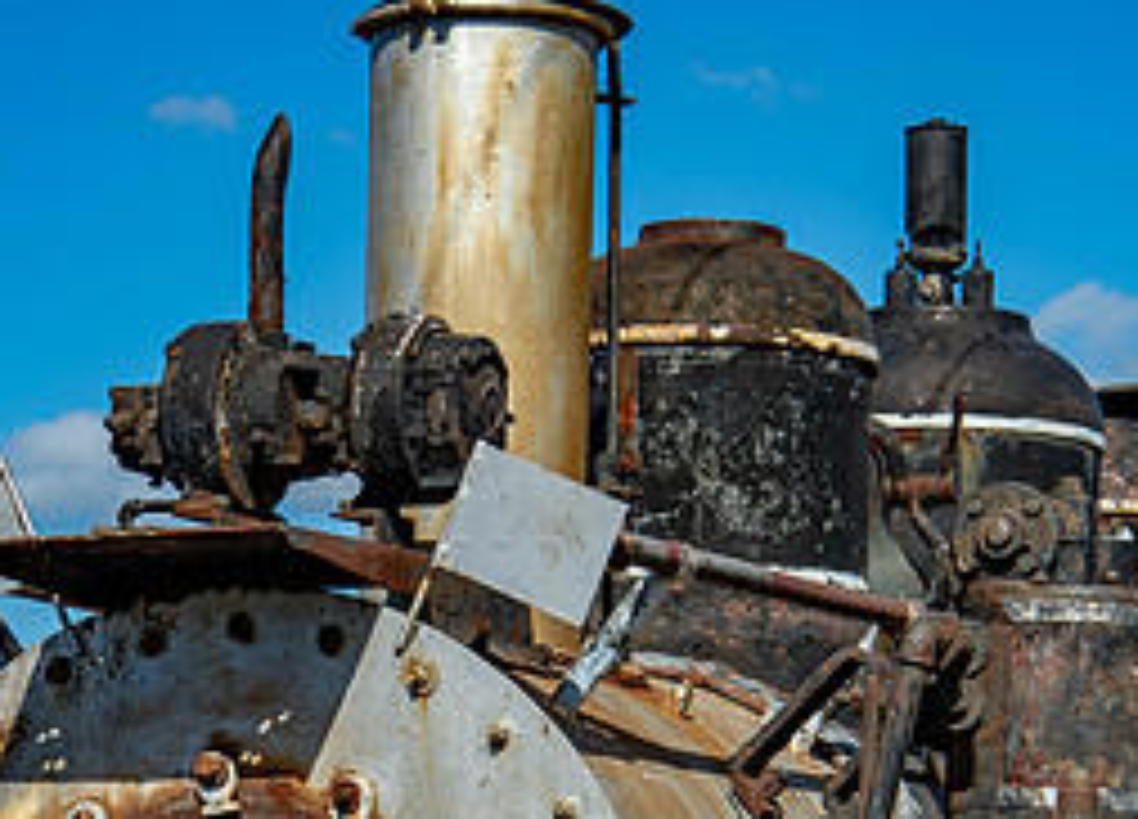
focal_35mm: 131
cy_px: 822
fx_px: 4244
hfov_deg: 15.3
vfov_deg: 10.9
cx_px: 708
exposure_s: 1/250
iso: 100
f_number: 8
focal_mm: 52
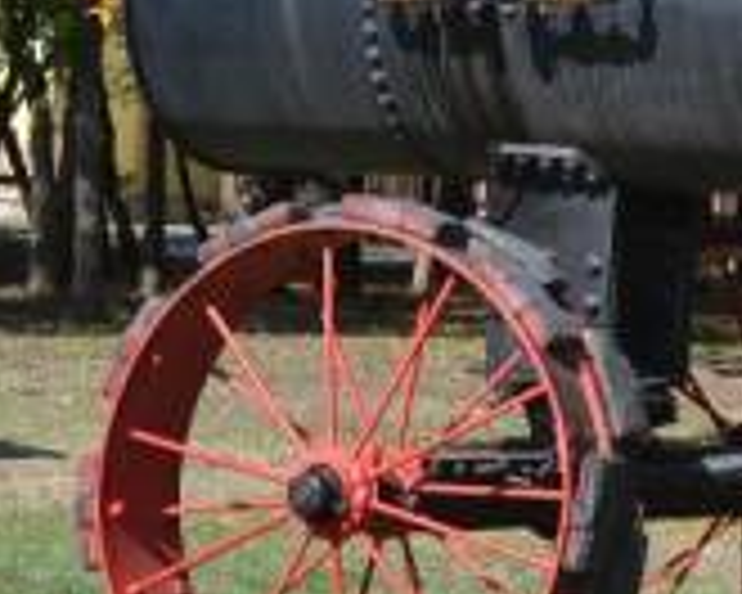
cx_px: 1565
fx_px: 4787
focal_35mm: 218
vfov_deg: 7.1
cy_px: 115
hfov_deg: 8.3
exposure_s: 1/200
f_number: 7.1
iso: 100
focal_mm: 32
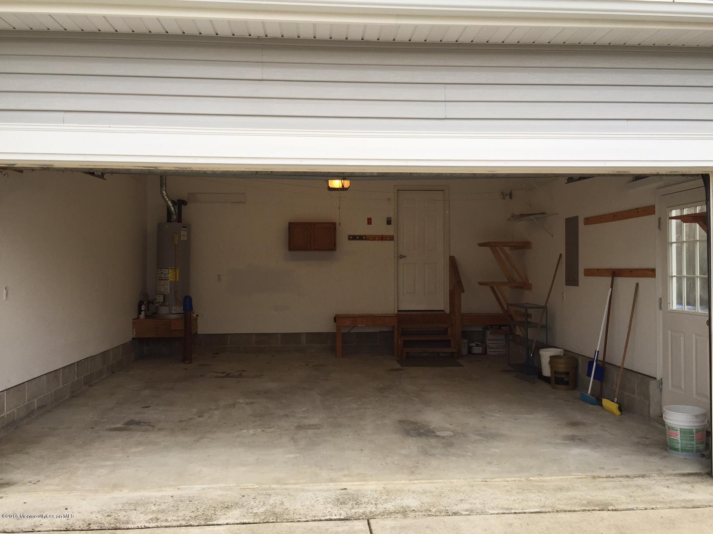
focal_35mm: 29
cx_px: 356
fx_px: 597
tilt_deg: +0.2
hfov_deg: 61.7
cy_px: 267
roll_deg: +0.0
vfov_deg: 48.2
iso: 32
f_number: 2.2
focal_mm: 4.15
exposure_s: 1/120
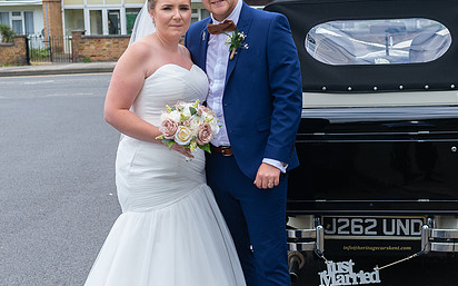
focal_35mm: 72
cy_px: 187
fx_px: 898
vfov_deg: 18.0
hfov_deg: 28.6
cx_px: 260
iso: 100
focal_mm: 35
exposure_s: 1/500
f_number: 3.5
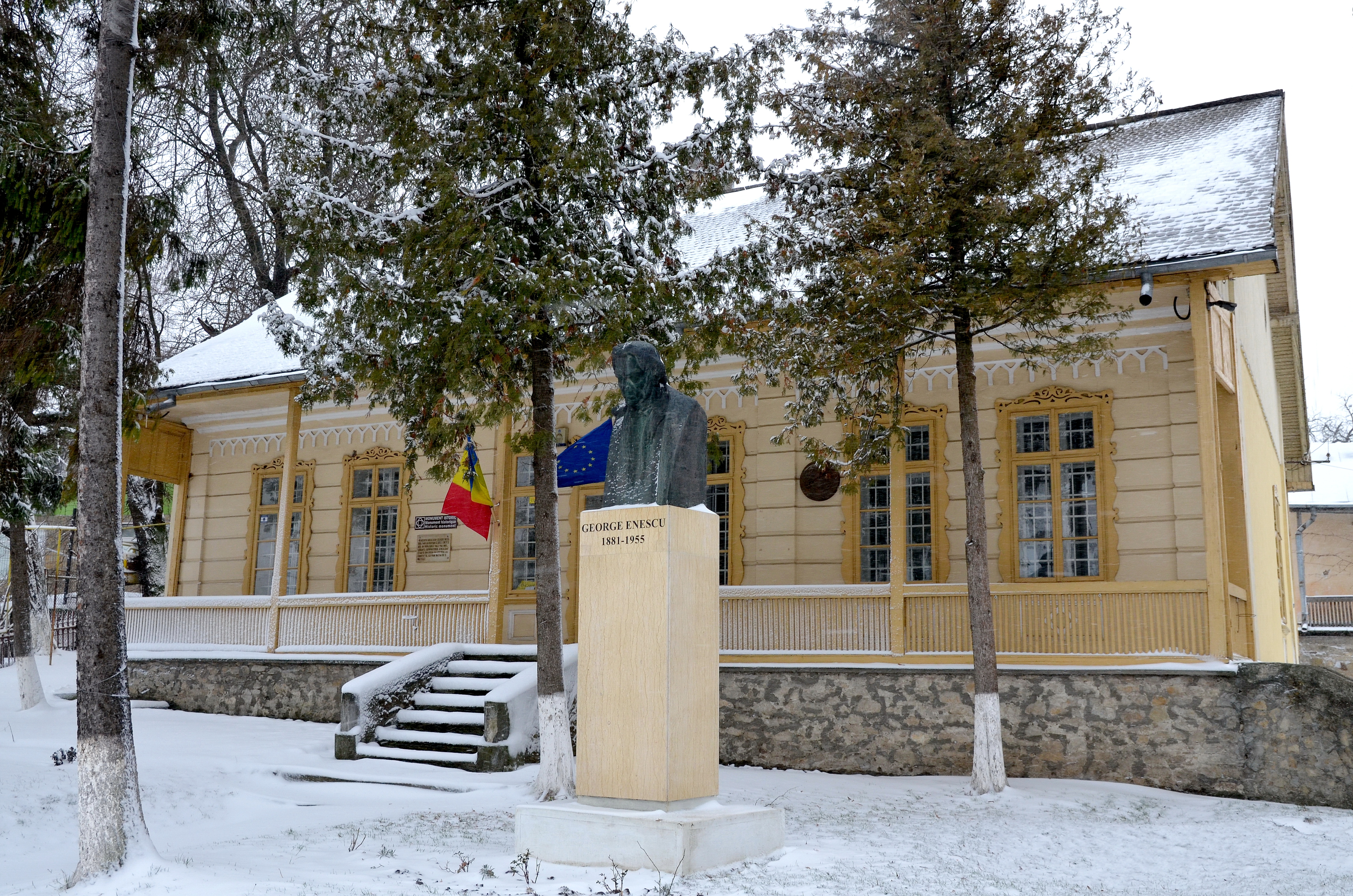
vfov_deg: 36.7
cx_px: 676
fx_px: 1350
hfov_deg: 53.2
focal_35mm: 36
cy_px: 448
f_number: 6.3
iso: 400
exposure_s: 1/160
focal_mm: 24
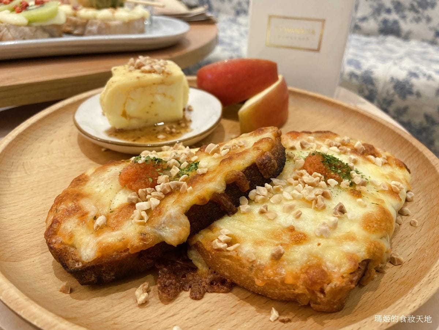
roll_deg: -0.4
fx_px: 330
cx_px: 220
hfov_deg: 67.3
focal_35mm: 26
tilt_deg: -32.9
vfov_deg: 53.1
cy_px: 165
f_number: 1.8
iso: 250
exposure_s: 1/60
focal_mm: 4.25
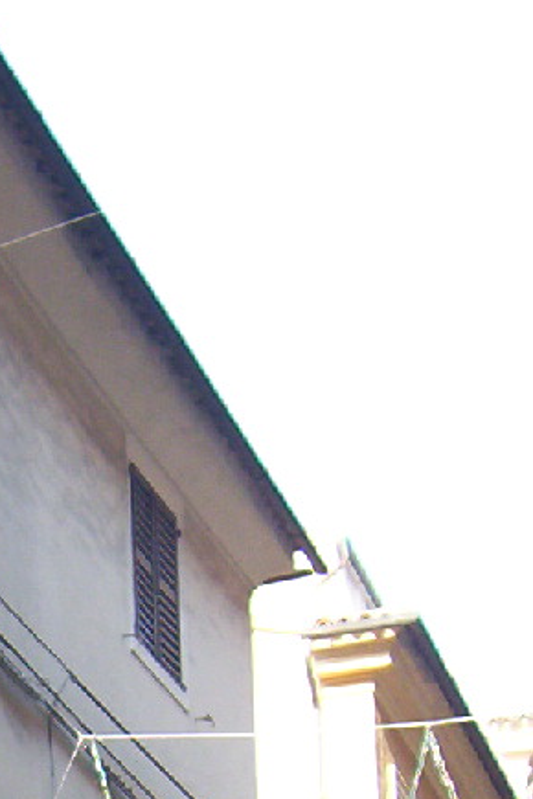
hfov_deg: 13.1
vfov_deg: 18.5
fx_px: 2265
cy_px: 1056
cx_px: -86
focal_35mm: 102
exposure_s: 1/243
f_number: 2.76
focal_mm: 5.54
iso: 100
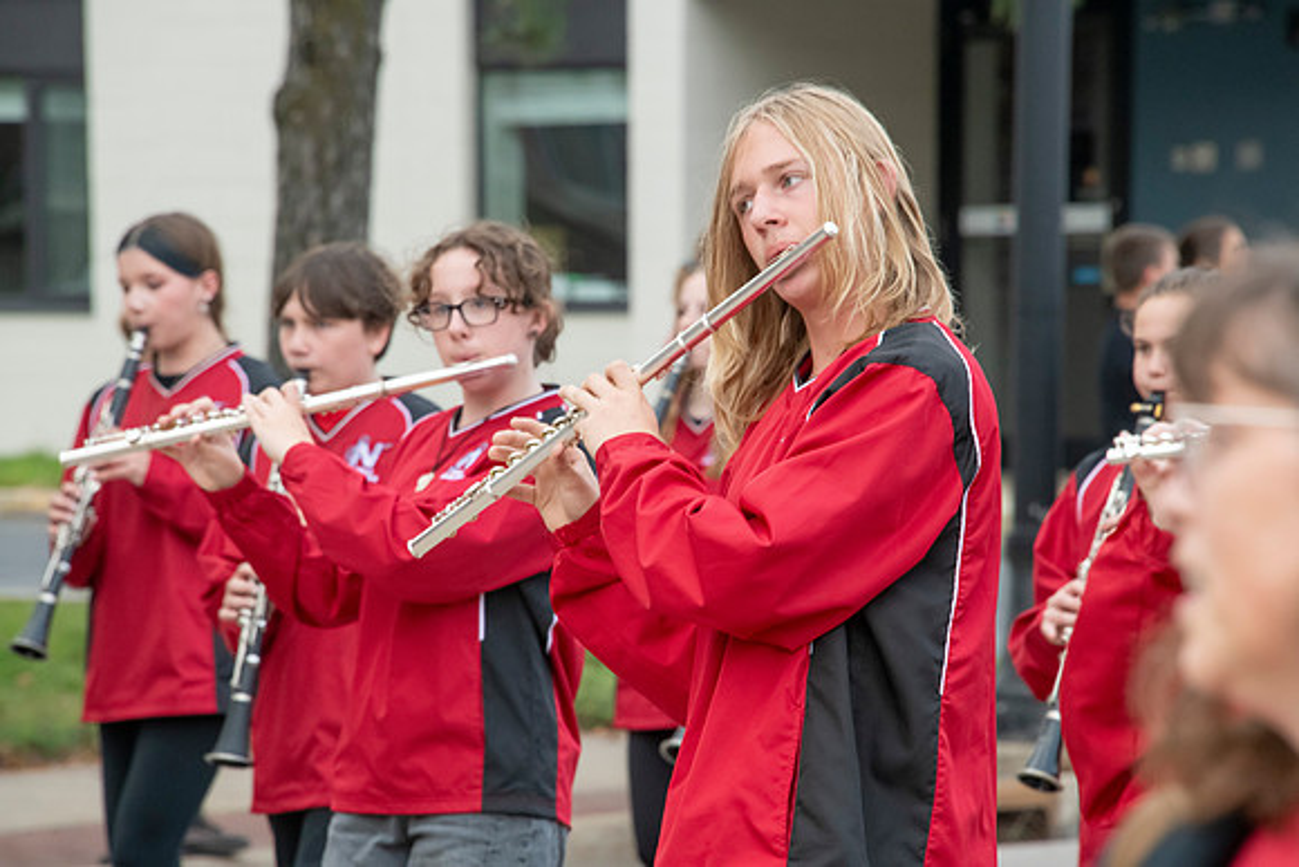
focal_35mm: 300
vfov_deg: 4.6
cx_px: 650
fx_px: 10827
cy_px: 434
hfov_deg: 6.9
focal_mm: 300
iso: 3200
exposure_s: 1/250
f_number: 11
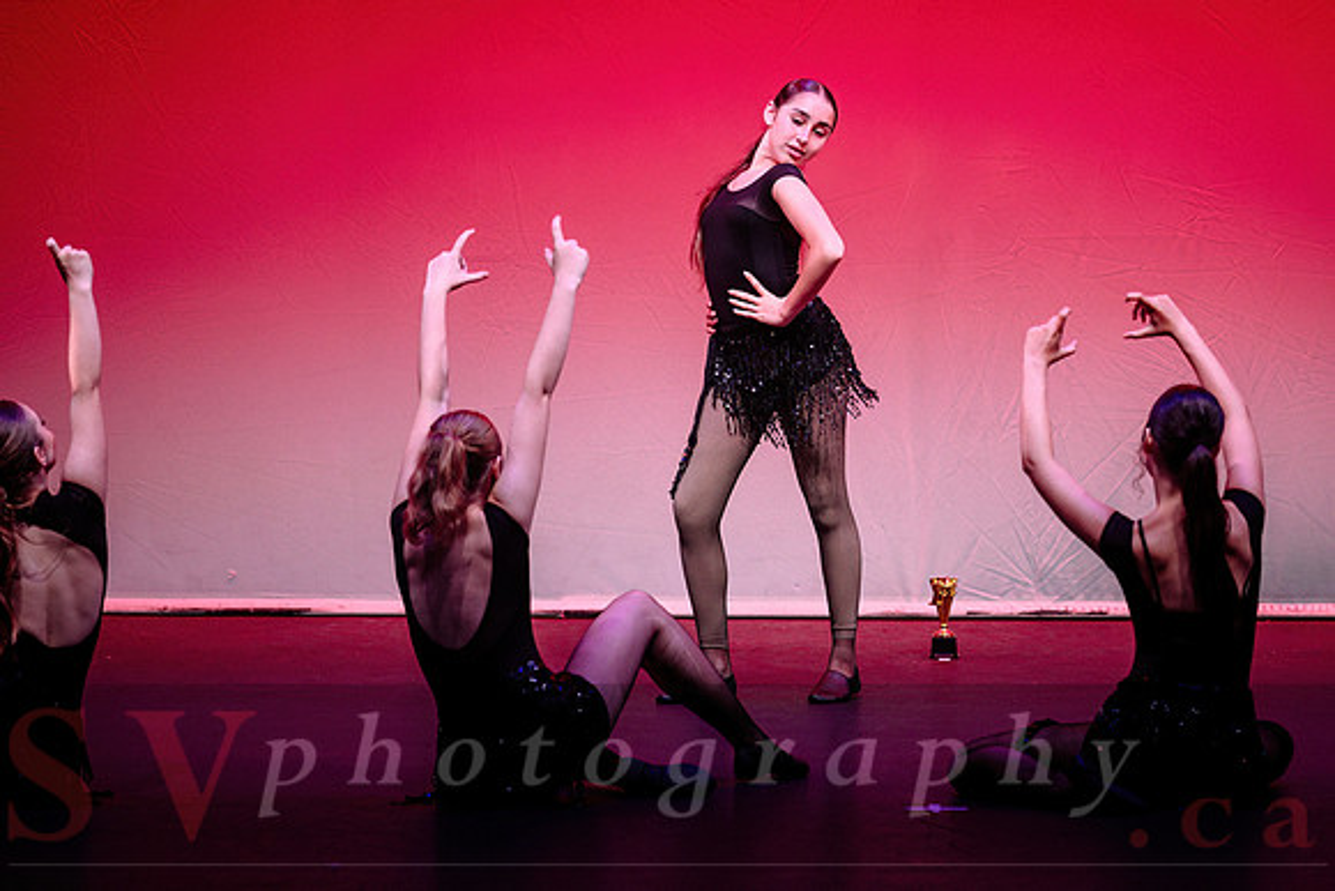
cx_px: 881
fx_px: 8604
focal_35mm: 232
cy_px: 367
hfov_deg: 8.9
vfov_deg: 5.9
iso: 1250
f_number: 2.8
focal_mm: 175
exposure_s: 1/500
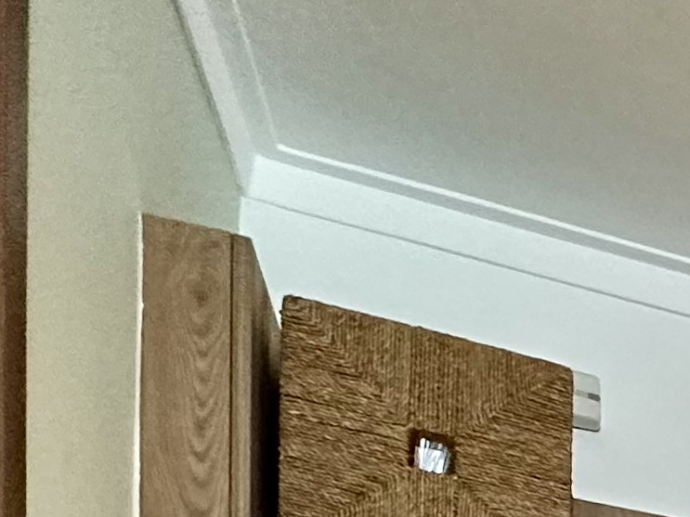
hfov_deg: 17.4
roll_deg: -0.3
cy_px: 1167
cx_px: 1419
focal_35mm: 76
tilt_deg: +0.8
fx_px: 1515
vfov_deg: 14.4
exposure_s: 1/60
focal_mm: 2.22
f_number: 2.2
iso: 400
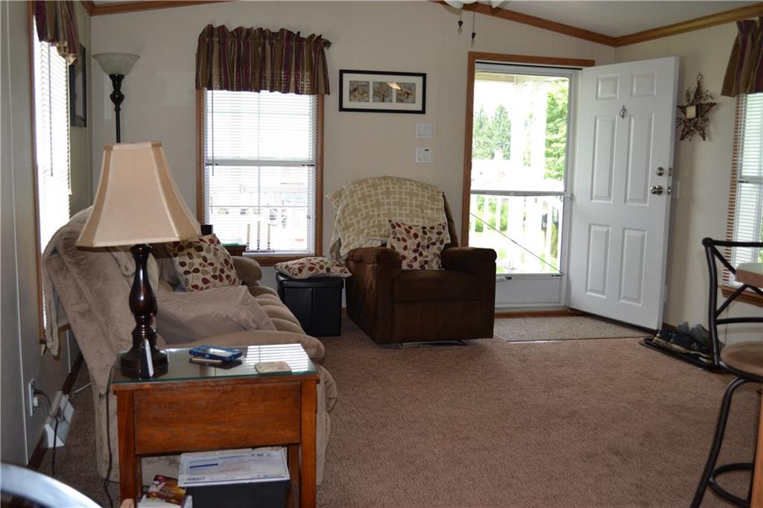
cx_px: 382
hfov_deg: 53.1
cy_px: 254
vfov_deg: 36.8
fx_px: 763
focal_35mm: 36
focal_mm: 24
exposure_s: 1/125
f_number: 4
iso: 250
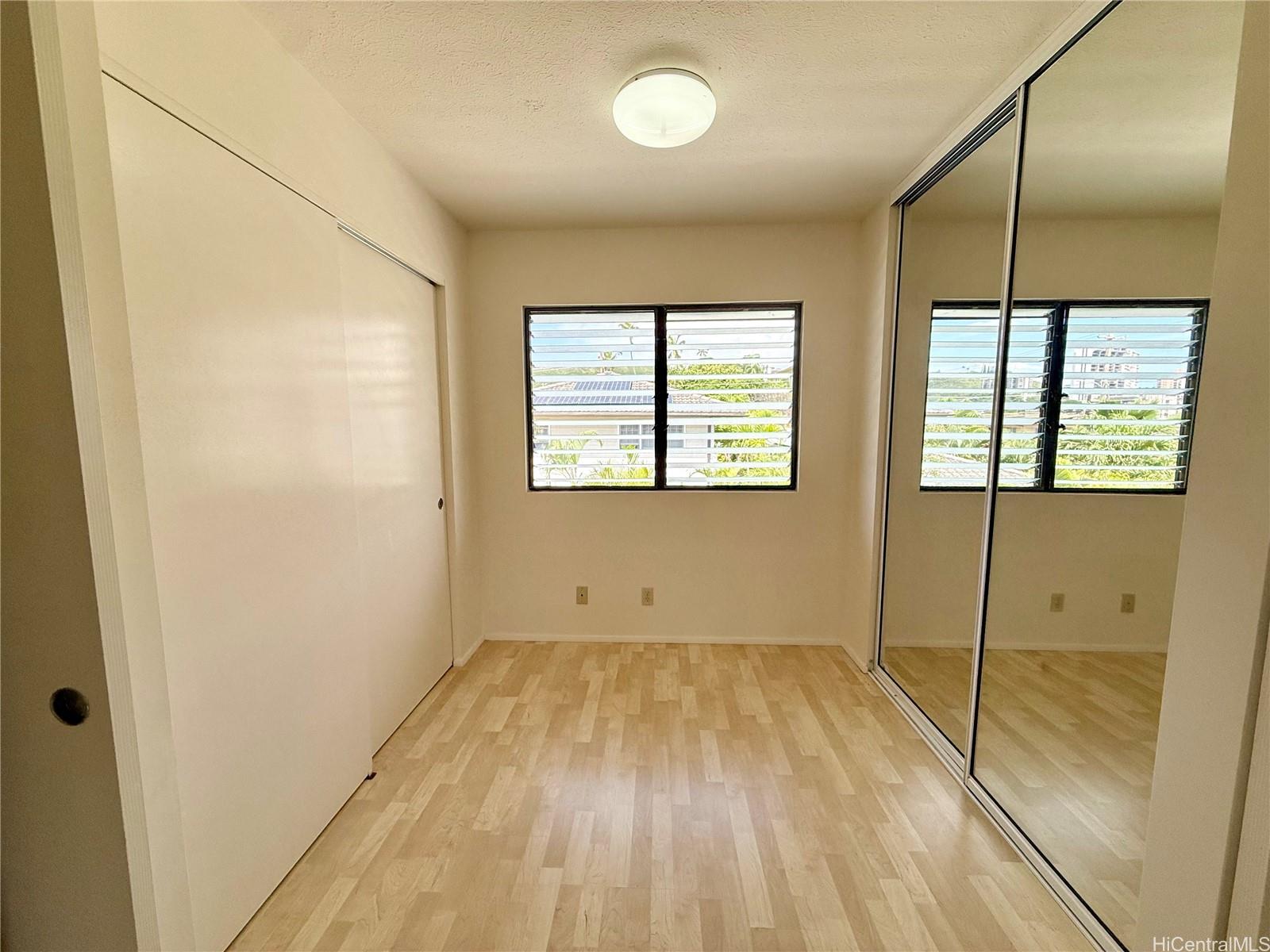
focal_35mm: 14
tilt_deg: -6.2
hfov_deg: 102.1
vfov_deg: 85.7
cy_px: 476
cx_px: 635
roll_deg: +0.2
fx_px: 514
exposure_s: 1/472
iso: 64
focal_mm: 2.22
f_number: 2.2
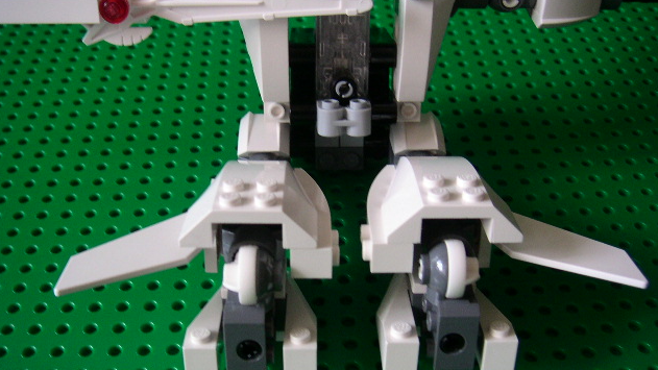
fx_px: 733
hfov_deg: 48.4
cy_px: 195
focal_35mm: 42
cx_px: 328
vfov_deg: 28.3
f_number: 2.8
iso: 100
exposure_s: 1/30
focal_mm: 6
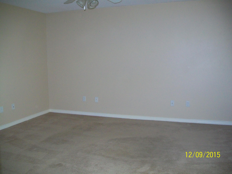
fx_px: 228
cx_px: 116
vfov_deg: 41.8
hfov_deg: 54.0
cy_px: 87
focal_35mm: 34
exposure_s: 1/125
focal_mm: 6.1
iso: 200
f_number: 2.7
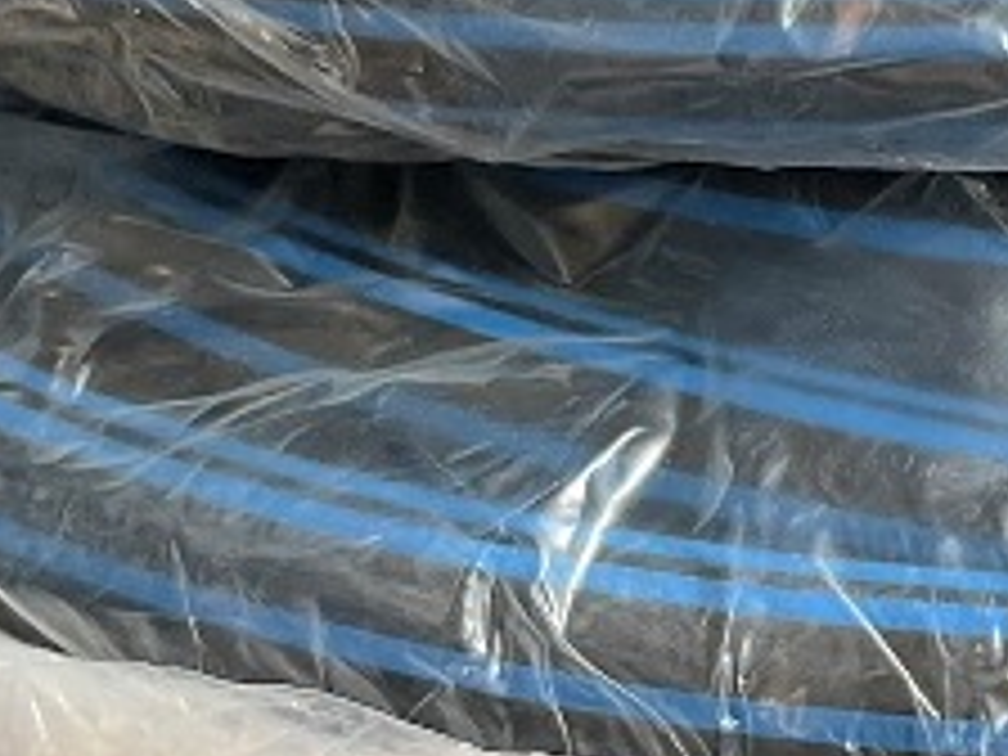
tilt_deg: -31.0
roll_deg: -2.4
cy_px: 770
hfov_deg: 15.2
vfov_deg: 12.3
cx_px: 1544
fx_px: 3465
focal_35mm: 119
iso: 125
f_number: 1.6
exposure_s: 1/104
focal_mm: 5.1
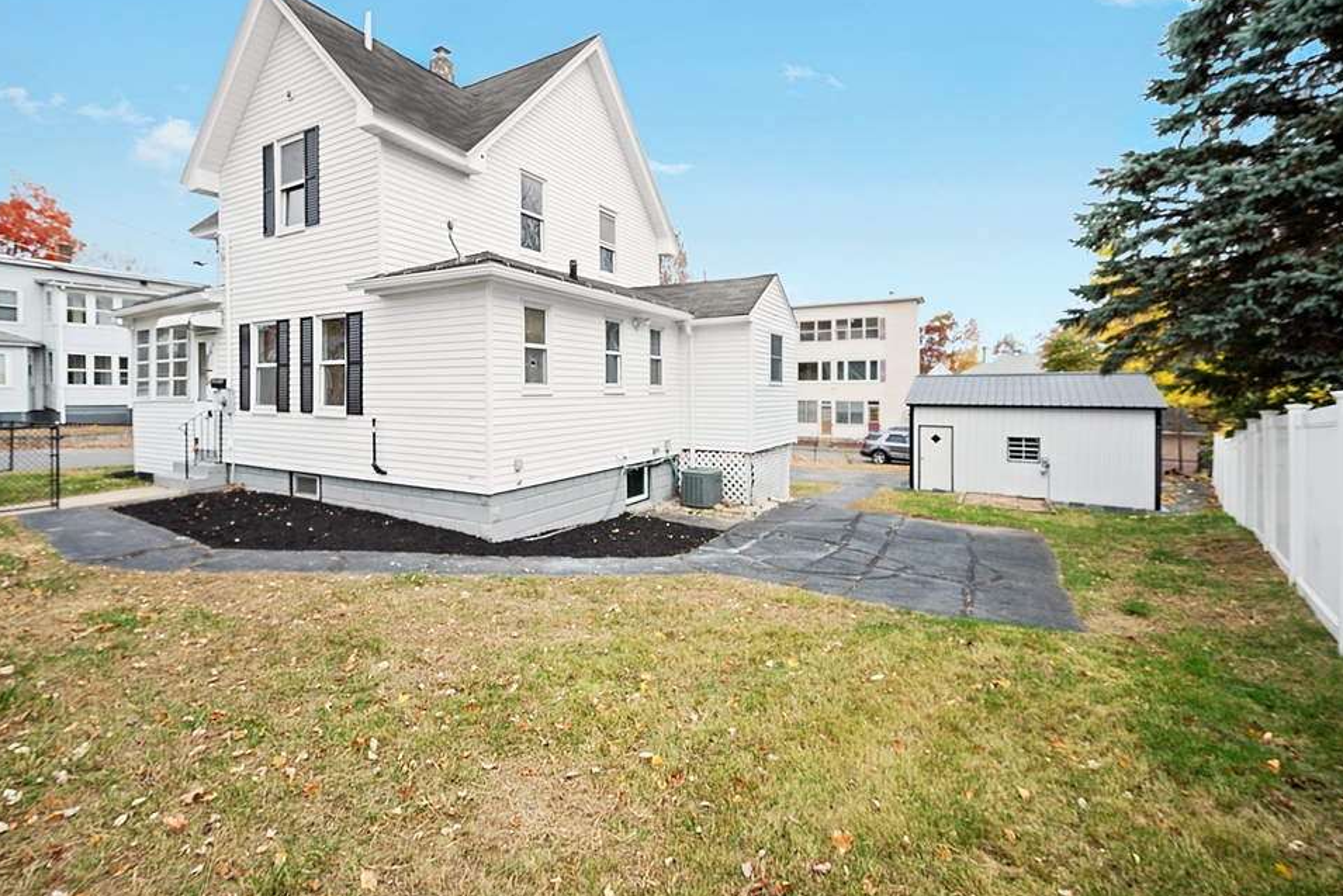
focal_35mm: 15
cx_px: 640
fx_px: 560
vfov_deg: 77.3
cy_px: 437
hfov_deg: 100.3
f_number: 8
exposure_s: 1/125
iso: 100
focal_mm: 14
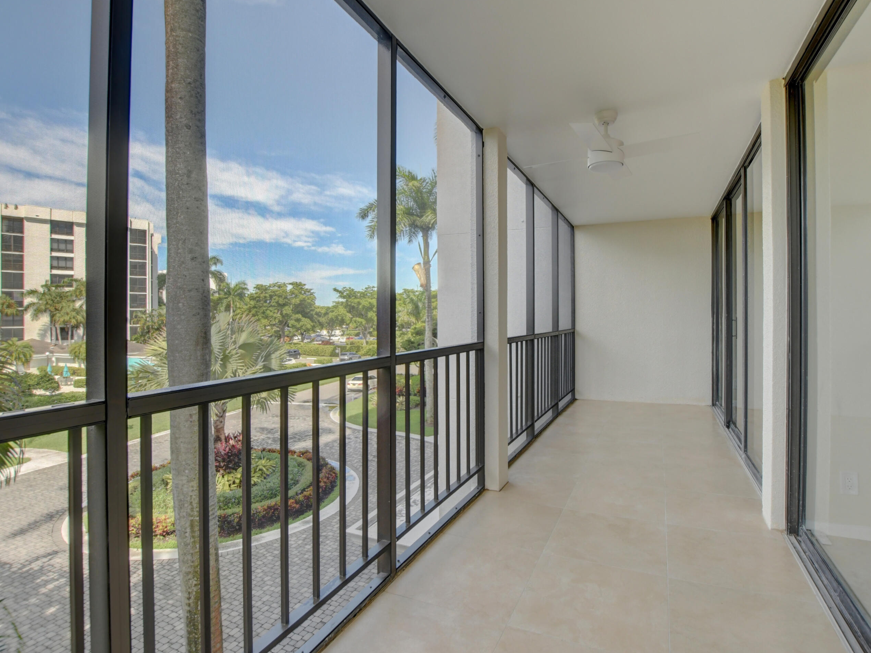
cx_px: 470
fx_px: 428
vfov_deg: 74.7
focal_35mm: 17
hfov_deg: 90.8
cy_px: 316
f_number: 8
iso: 1000
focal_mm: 10
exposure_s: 1/500
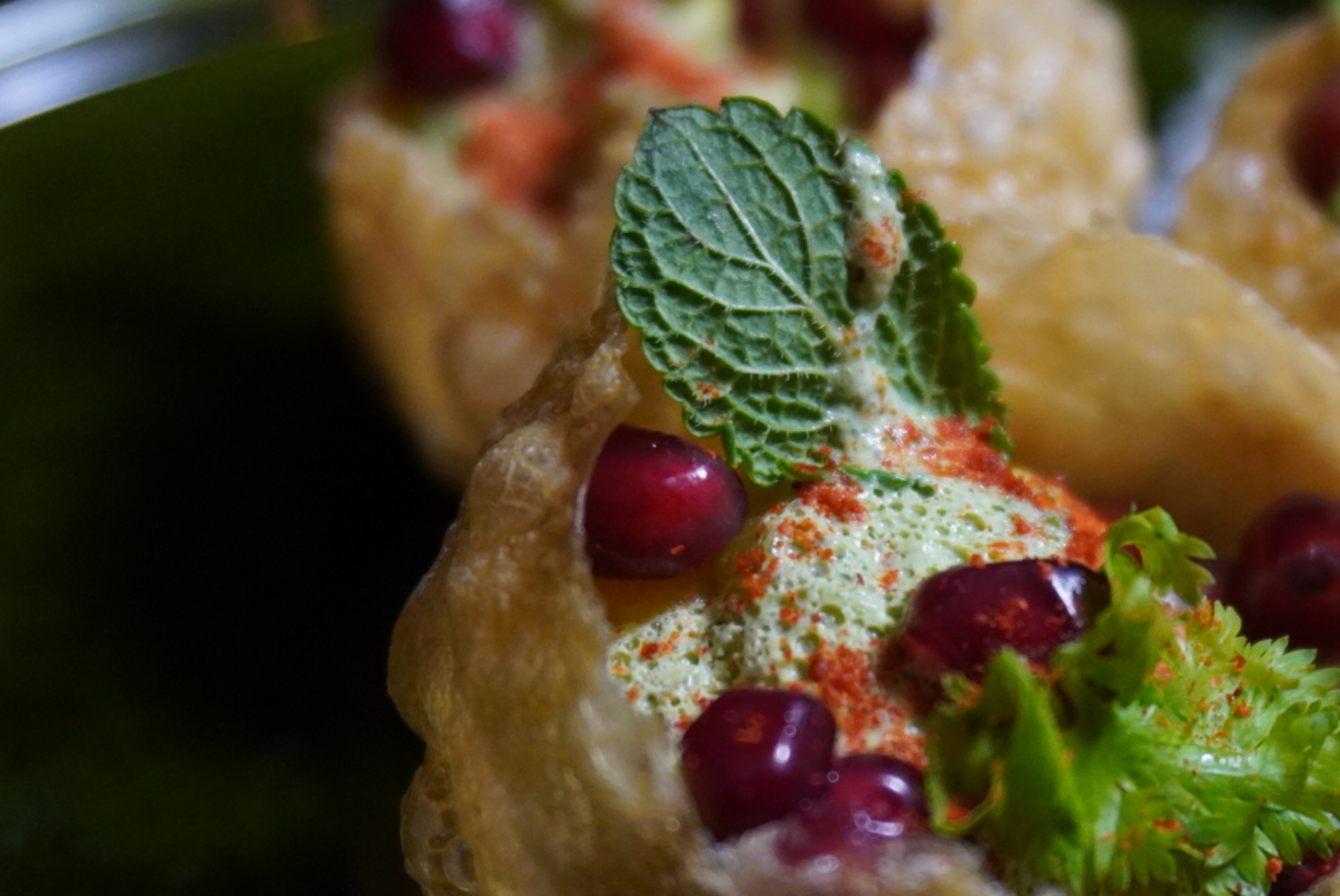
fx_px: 2862
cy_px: 455
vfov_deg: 17.8
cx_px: 1044
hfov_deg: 25.9
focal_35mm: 77
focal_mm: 31
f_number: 5
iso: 2500
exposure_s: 1/60
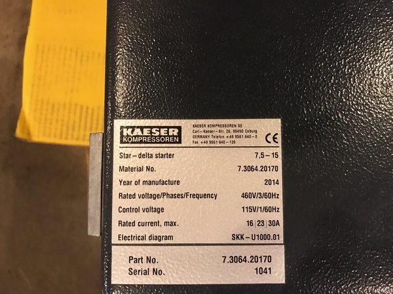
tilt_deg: -85.1
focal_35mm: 28
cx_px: 196
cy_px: 147
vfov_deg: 49.7
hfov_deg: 63.4
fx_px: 318
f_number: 1.8
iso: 100
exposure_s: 1/11
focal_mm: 3.99
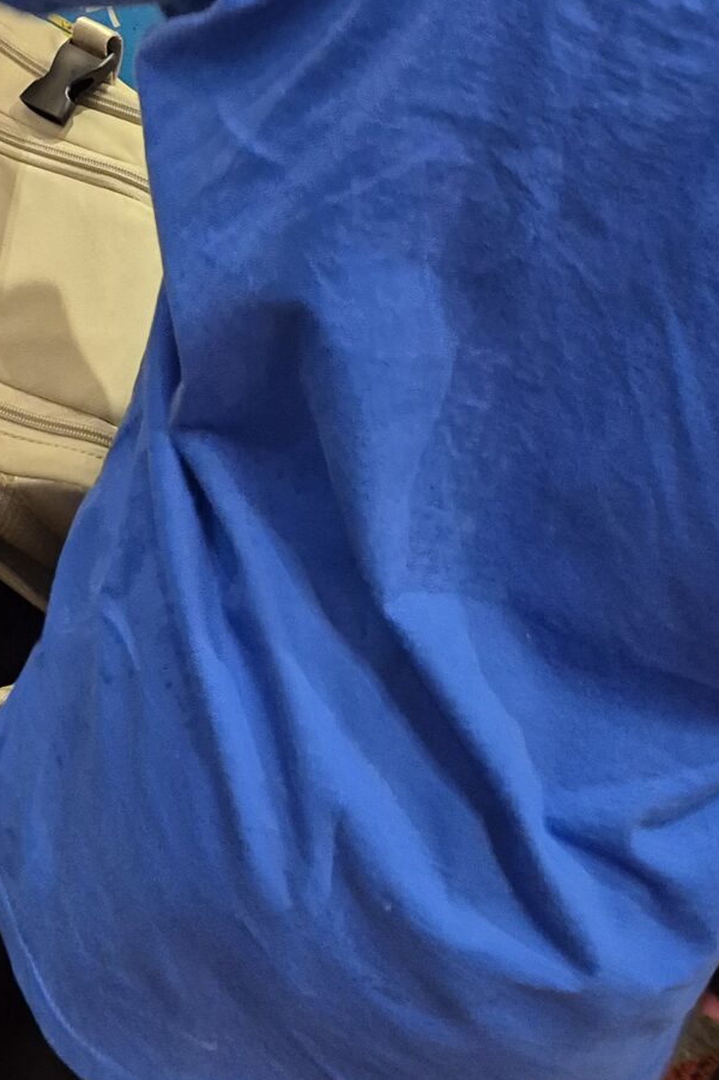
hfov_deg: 19.7
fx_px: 2039
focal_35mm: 68
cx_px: 84
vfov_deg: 27.6
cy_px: -47
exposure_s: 1/100
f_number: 1.8
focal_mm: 5.4
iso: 500
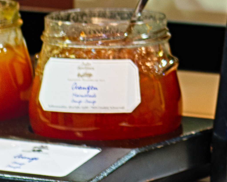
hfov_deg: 4.6
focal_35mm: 414
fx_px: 2781
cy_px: -110
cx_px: 469
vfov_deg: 3.7
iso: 100
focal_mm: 62
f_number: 4
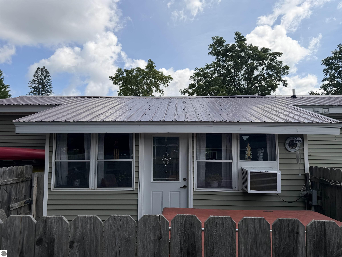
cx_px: 171
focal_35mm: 24
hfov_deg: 71.6
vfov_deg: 56.8
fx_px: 237
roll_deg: +0.3
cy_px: 128
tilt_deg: +4.4
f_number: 1.78
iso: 80
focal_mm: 6.76
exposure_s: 1/4673
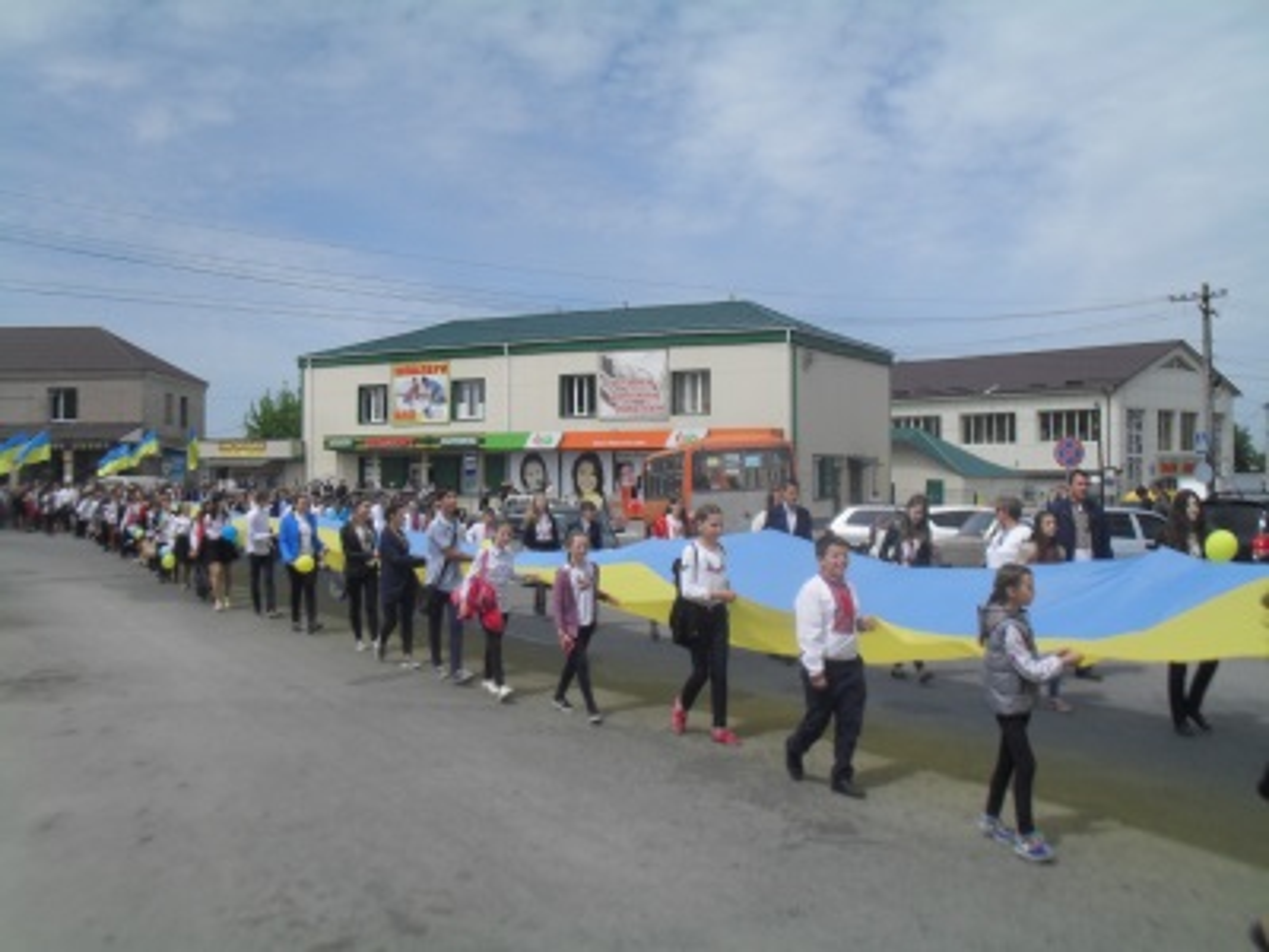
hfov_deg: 52.6
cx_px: 634
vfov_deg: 40.7
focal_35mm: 35
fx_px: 1283
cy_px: 476
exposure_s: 1/350
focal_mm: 6.3
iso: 100
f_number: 8.4
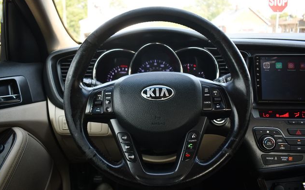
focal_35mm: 28
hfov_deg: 66.5
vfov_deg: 44.5
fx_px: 233
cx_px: 150
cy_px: 97
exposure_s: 1/250
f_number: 3.5
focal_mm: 18
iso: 450
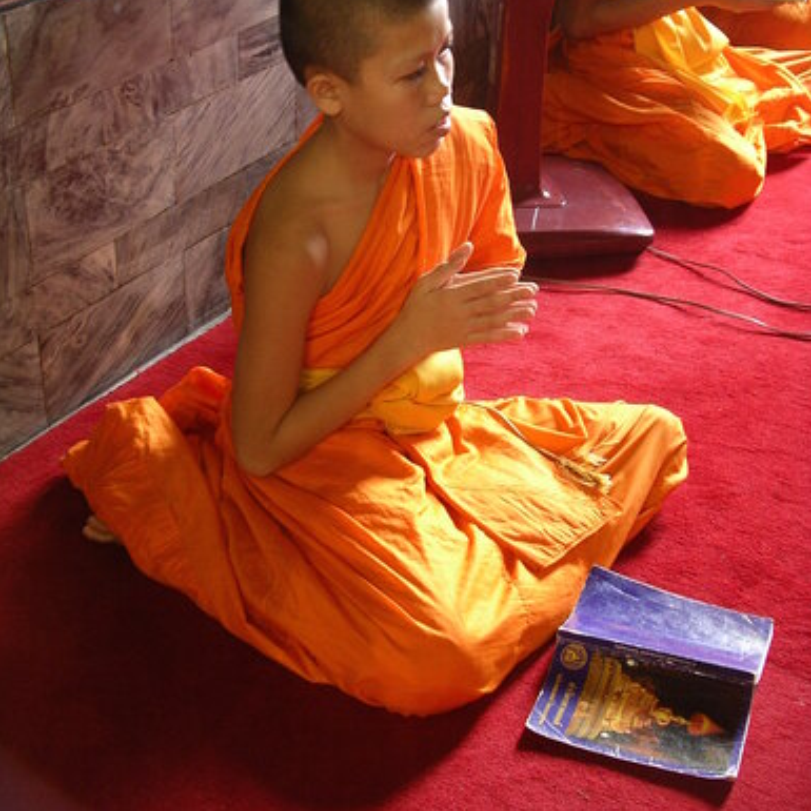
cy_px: 318
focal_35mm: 62
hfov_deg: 27.7
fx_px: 1643
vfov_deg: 27.7
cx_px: 407
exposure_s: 1/4
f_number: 3.2
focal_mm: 10.9
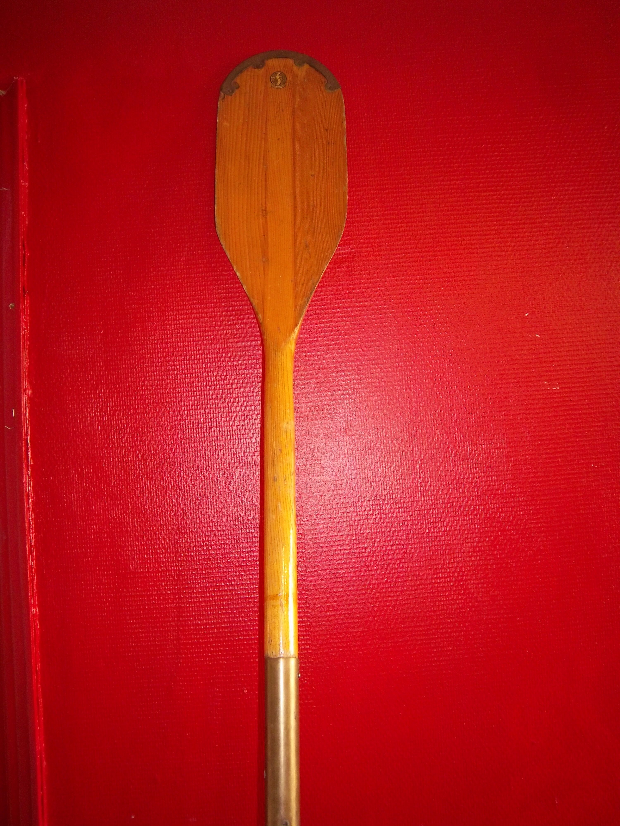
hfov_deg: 49.7
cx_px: 310
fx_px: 669
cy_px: 413
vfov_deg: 63.4
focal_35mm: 28
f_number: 3.5
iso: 160
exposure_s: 1/30
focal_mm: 5.1
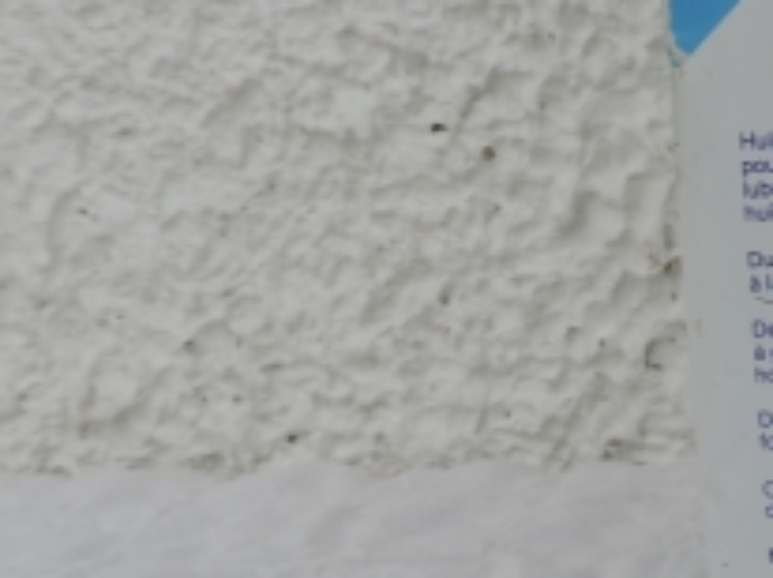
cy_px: 281
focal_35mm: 70
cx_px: 732
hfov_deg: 26.6
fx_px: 1561
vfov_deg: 21.0
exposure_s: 1/640
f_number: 3
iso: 80
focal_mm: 4.3
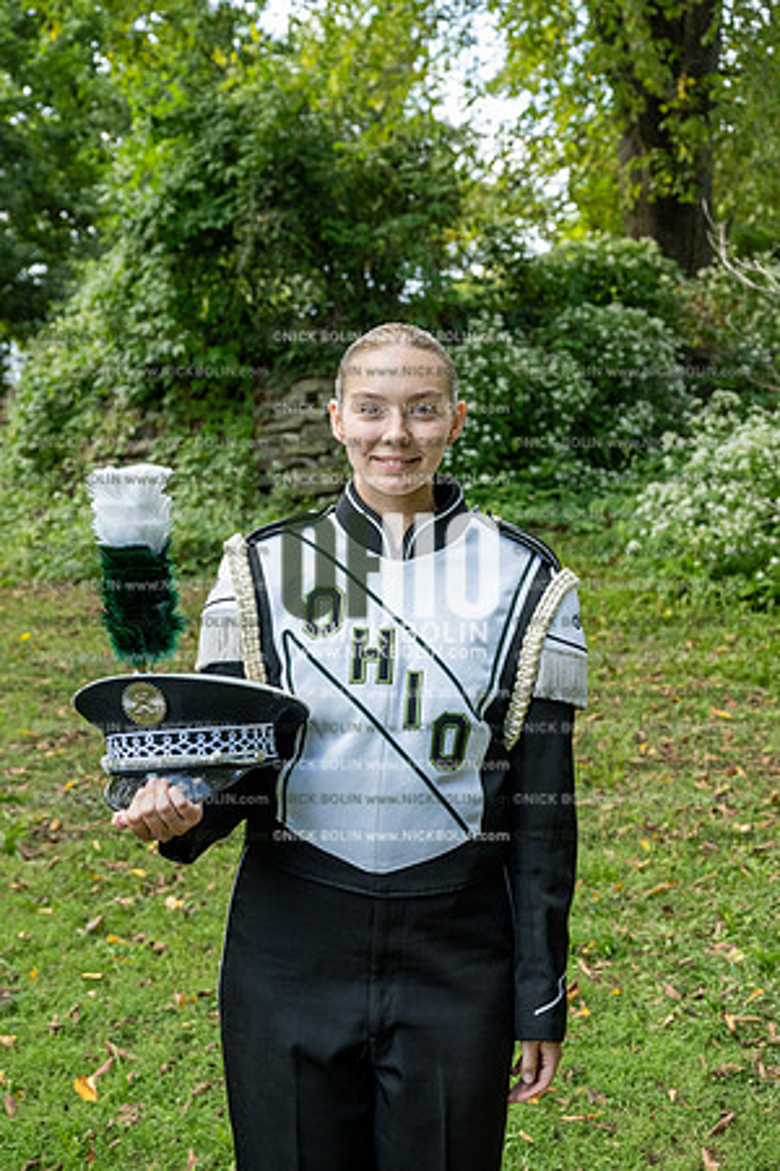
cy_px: 586
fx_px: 1462
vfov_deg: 43.6
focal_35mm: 45
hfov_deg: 29.9
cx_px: 390
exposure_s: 1/640
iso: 1000
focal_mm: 45
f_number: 5.6
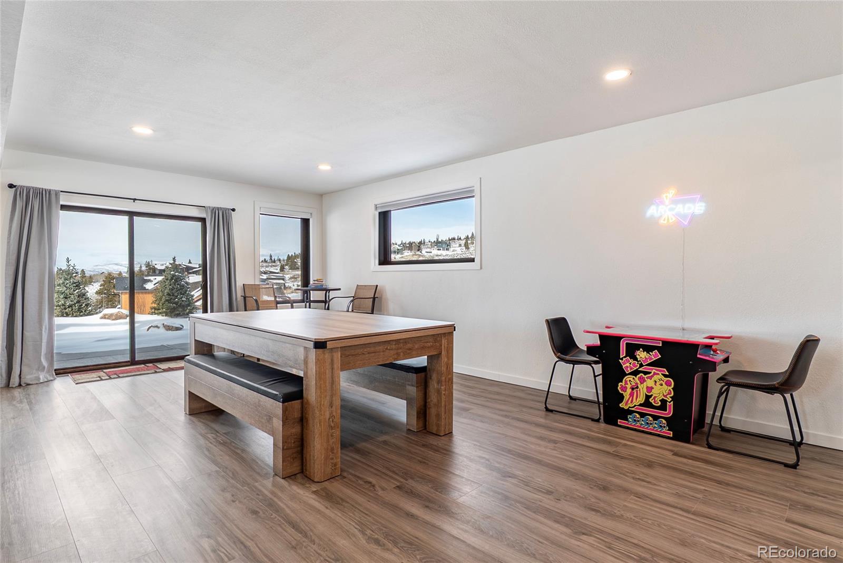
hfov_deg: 90.0
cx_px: 422
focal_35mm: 18
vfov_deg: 67.4
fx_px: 422
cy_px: 282
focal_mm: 12
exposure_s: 1/4
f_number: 10
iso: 100
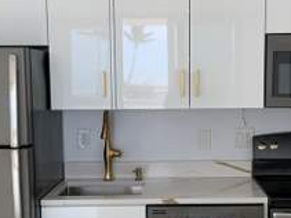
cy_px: 134
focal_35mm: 66
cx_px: 168
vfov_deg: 22.2
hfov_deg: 29.4
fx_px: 555
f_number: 1.8
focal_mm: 3
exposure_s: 1/120
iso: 50
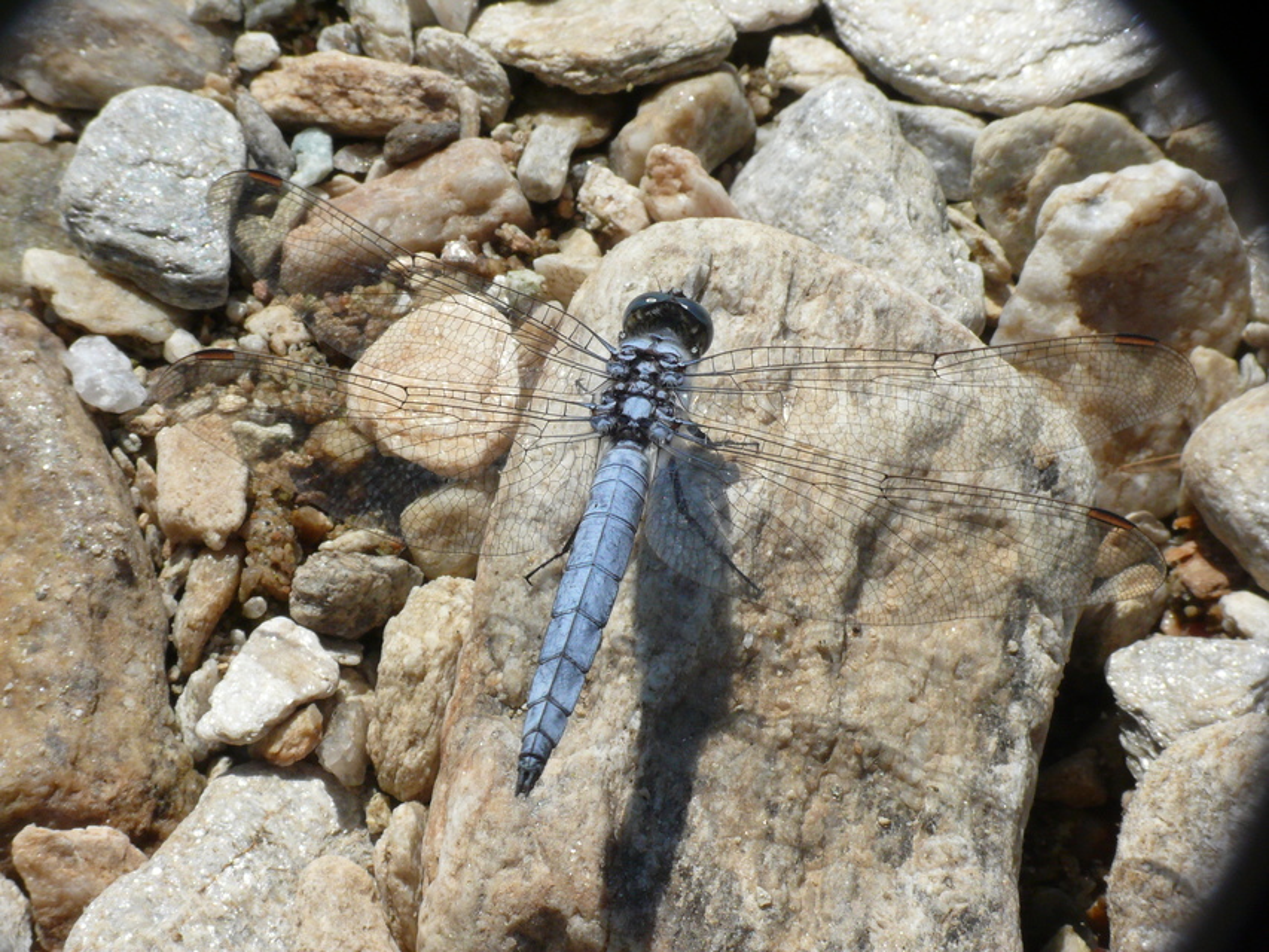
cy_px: 476
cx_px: 634
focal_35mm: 91
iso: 200
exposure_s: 1/400
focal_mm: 19.2
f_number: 11
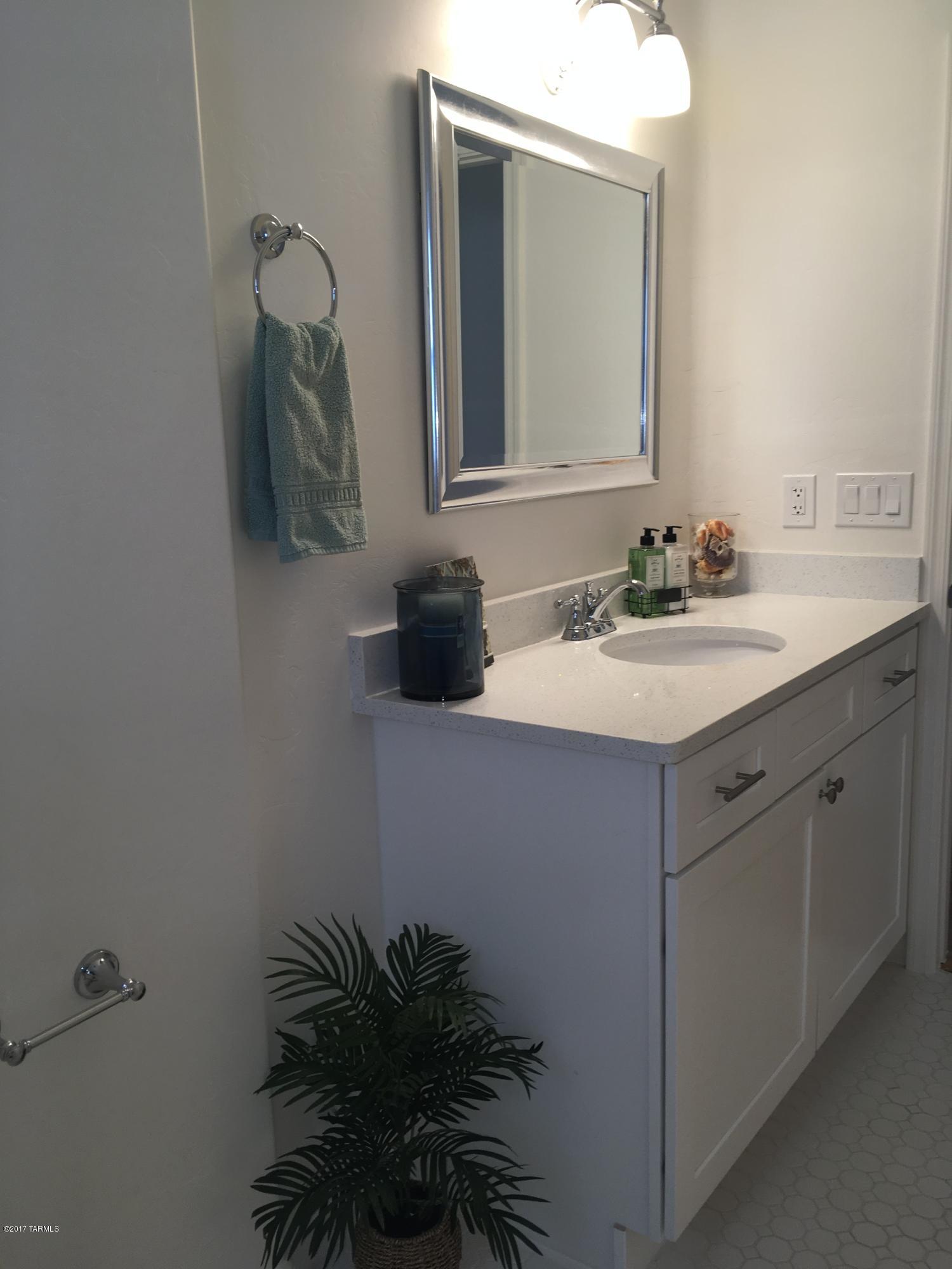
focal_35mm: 29
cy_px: 634
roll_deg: +1.2
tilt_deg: -10.2
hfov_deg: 48.2
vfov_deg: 61.7
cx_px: 476
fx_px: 1063
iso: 25
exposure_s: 1/40
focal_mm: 4.15
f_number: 2.2
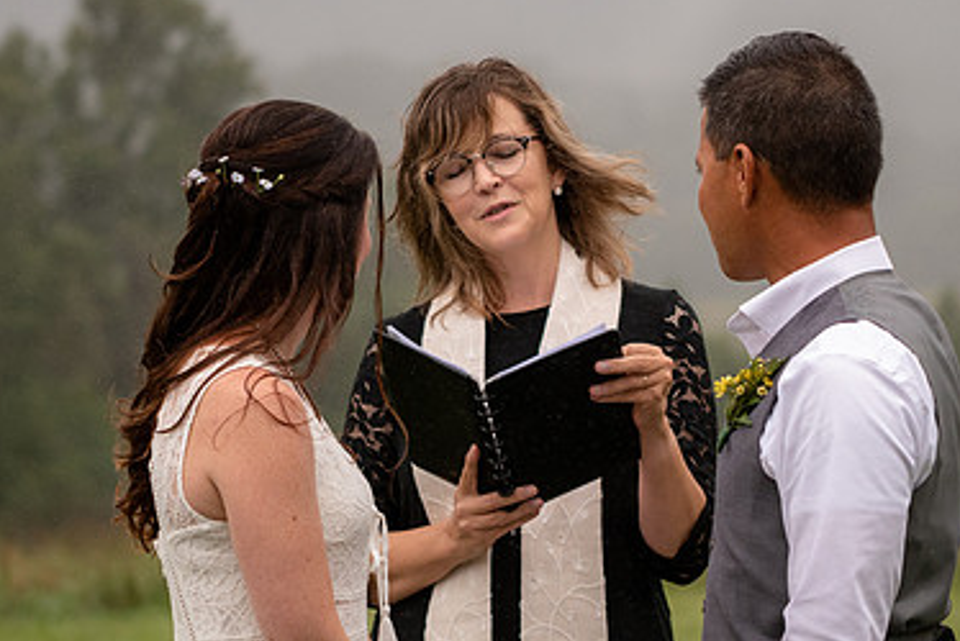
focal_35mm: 196
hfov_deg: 10.5
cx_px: 637
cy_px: 217
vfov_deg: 7.0
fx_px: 5231
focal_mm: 70
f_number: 2.8
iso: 720
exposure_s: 1/8000
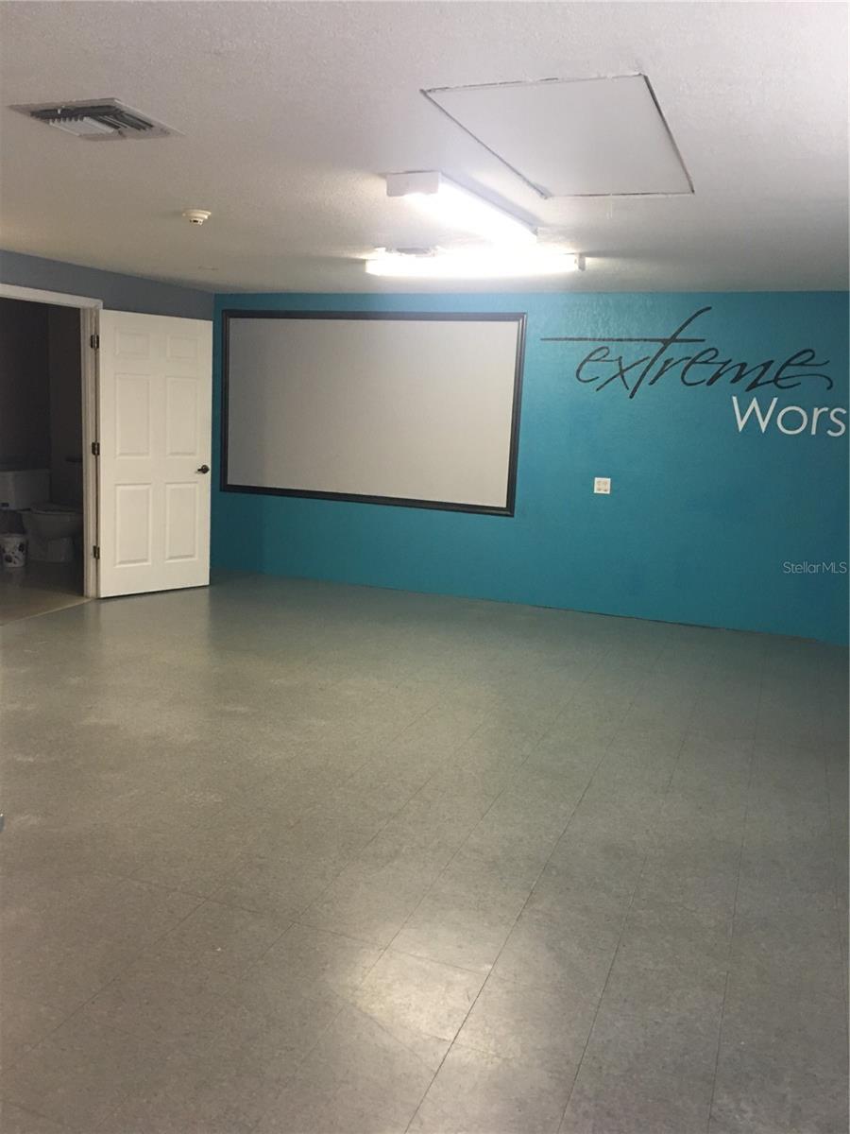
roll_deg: -2.5
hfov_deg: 48.2
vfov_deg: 61.7
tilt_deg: -6.5
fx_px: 949
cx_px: 425
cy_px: 567
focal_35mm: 29
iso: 80
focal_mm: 4.15
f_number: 2.2
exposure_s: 1/15
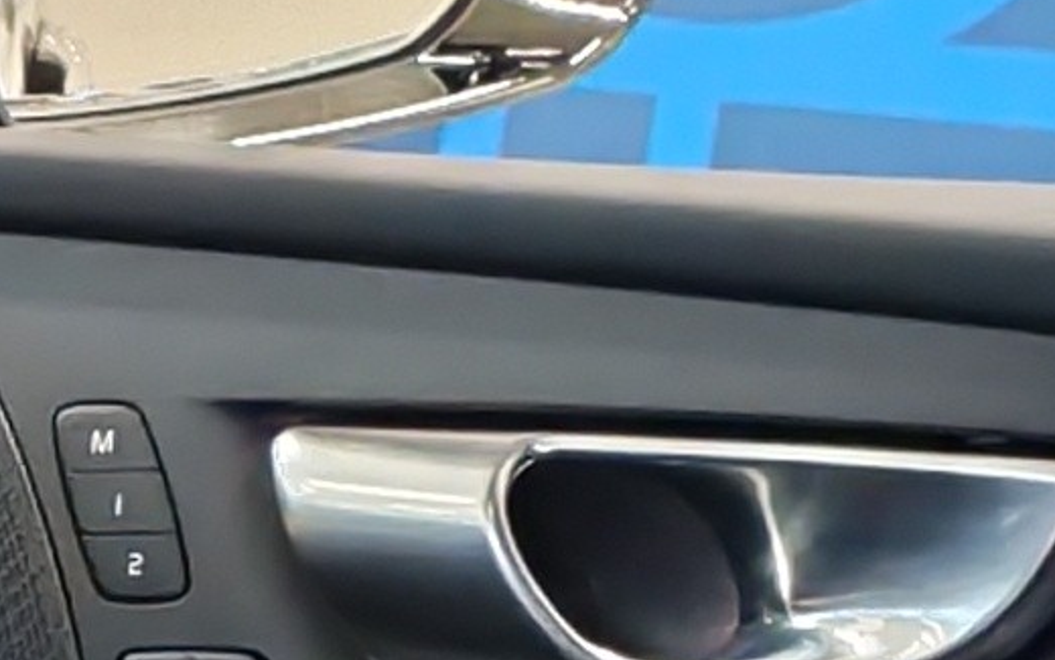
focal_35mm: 267
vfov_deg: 4.5
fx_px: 7677
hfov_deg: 7.0
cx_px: -2112
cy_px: 2780
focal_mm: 6.12
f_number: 1.9
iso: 1400
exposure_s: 1/50
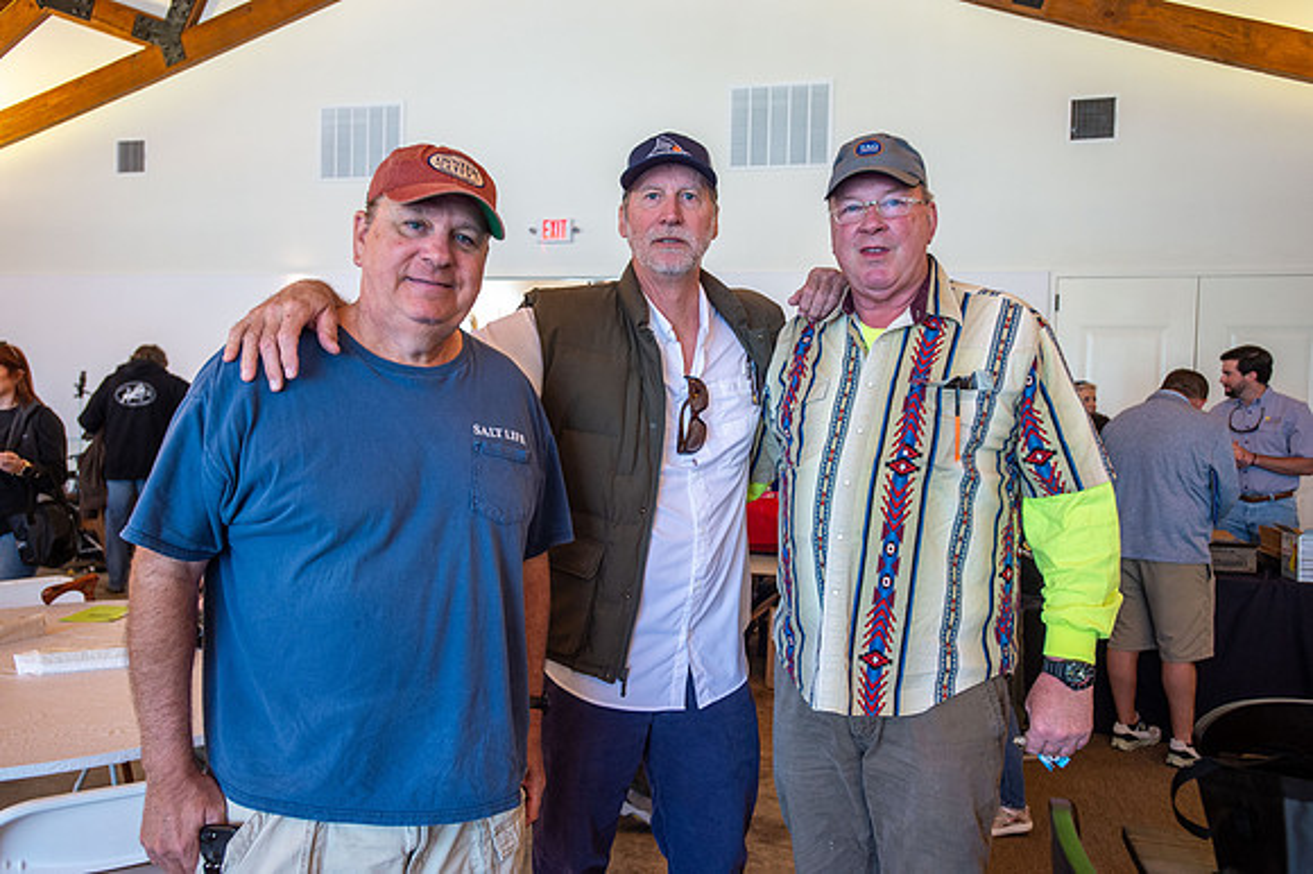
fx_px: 948
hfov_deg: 69.4
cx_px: 656
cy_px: 437
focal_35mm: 26
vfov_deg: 49.5
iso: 1250
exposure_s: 1/60
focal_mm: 26
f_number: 4
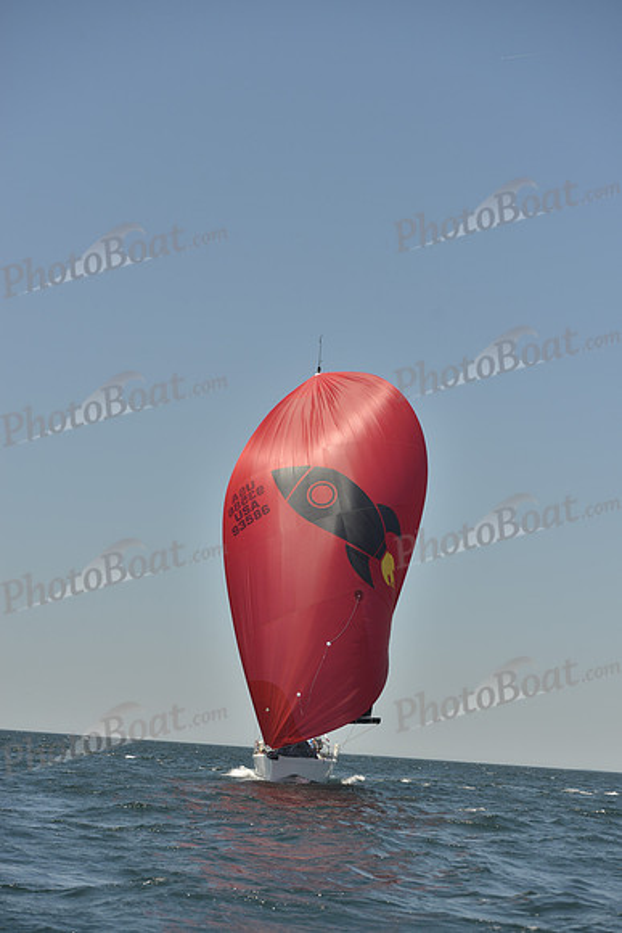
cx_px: 311
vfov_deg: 28.8
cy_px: 466
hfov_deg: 19.5
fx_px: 1813
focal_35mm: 70
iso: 280
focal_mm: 70
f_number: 5
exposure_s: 1/1250
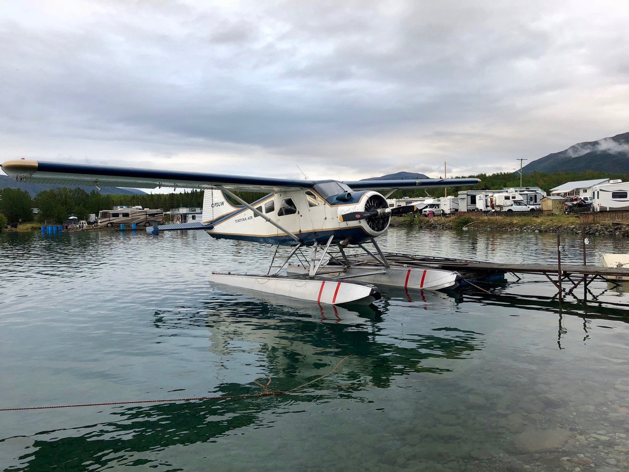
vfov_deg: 49.7
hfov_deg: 63.4
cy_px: 236
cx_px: 314
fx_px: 509
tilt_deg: -1.7
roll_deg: +1.8
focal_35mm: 28
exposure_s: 1/120
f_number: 1.8
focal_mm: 4
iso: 50
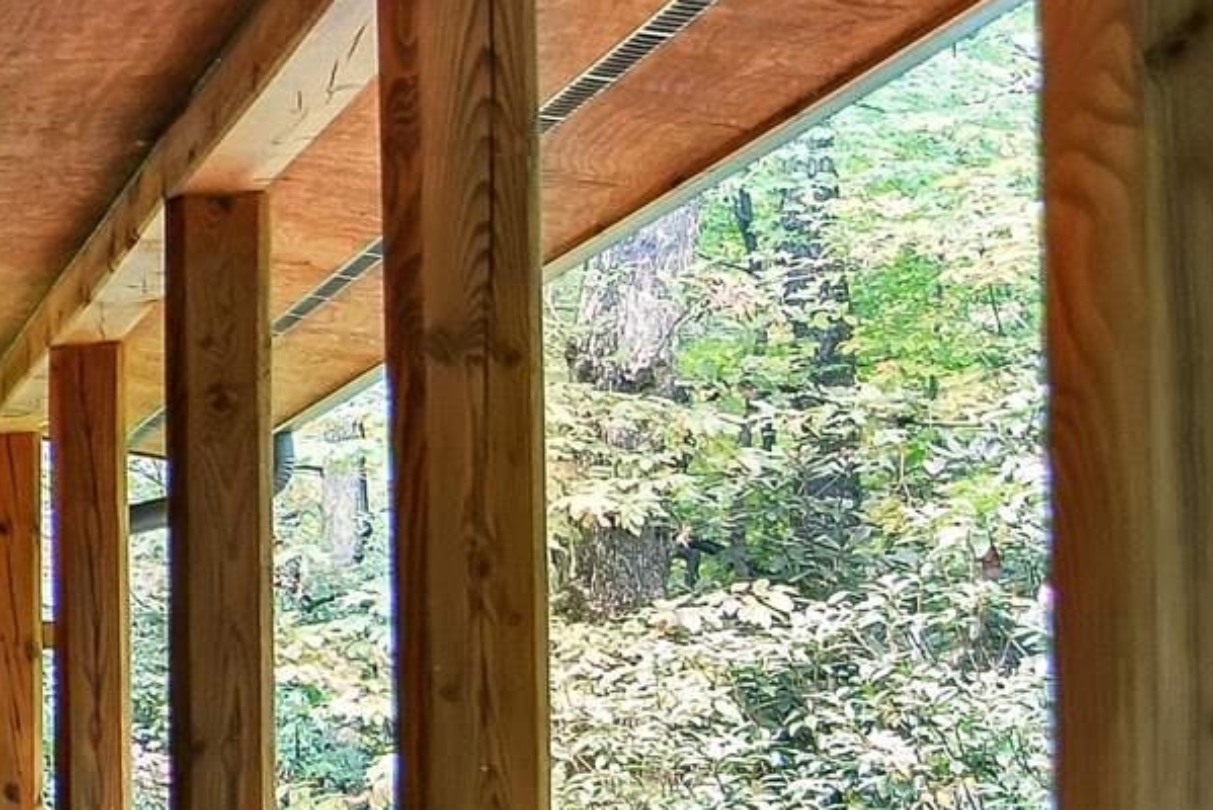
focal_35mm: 85
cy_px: 772
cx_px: -1318
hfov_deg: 16.8
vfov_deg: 15.9
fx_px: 2851
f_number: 2.8
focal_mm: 11
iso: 160
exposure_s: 1/10
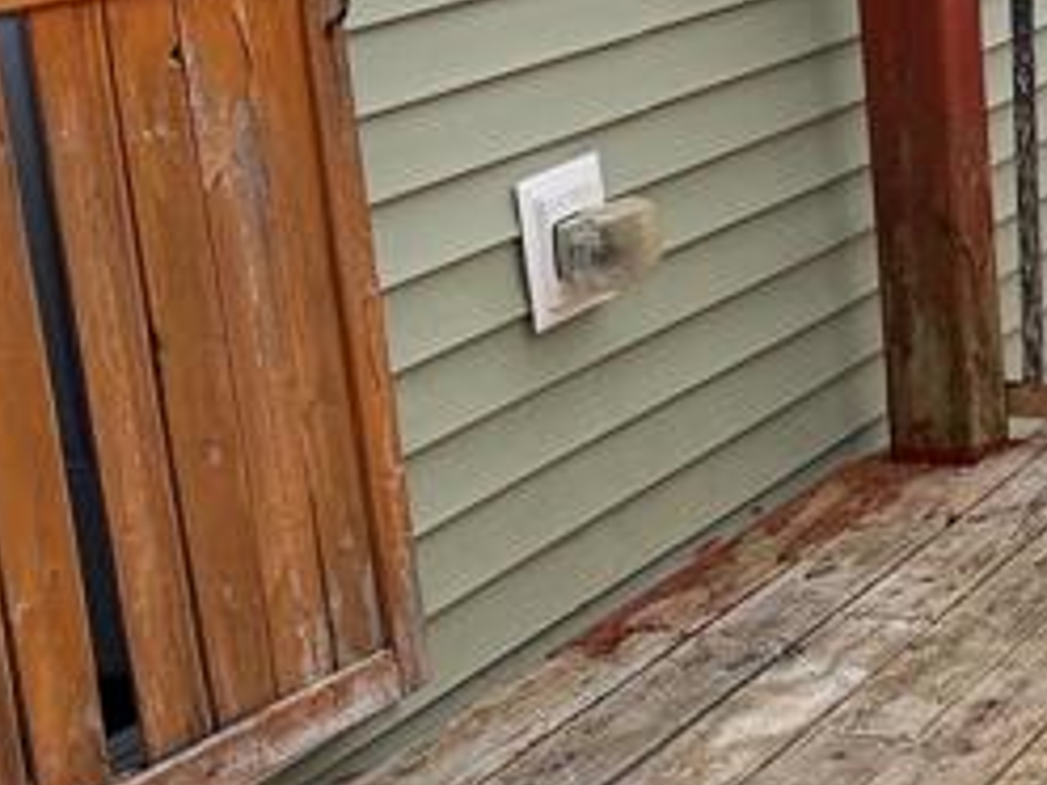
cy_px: 300
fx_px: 2994
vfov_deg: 14.9
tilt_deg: -14.0
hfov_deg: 17.7
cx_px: 1587
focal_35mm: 99
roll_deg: +1.6
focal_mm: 6.76
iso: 80
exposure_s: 1/5319
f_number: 1.78
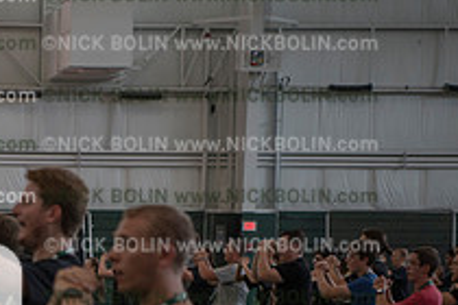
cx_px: -133
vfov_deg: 7.1
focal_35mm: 193
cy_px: 347
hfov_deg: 10.4
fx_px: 2455
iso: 640
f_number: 3.2
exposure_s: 1/320
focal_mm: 70
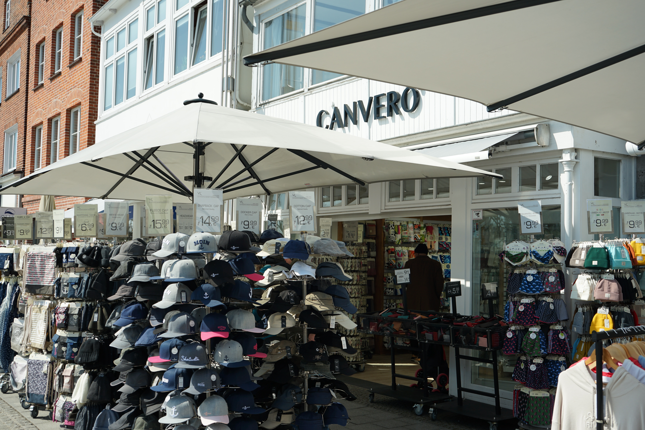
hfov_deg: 47.4
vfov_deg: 32.6
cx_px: 322
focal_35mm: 41
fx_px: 735
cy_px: 215
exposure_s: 1/250
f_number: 7.1
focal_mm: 41
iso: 100
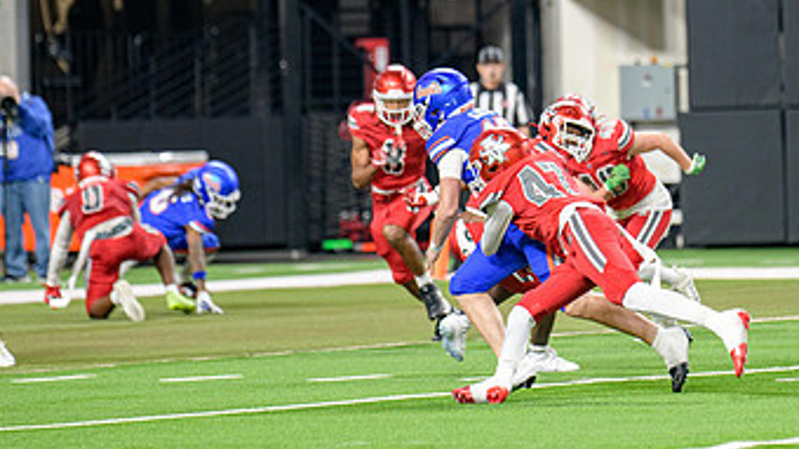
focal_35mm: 393
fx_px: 8324
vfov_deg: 3.1
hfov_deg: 5.5
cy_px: 98
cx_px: 583
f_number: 2.8
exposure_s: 1/400
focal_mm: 220
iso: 1000
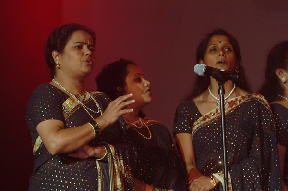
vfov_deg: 7.6
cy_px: 96
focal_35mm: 180
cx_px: 144
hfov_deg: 11.4
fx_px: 1437
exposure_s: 1/80
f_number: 2.8
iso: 800
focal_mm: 120
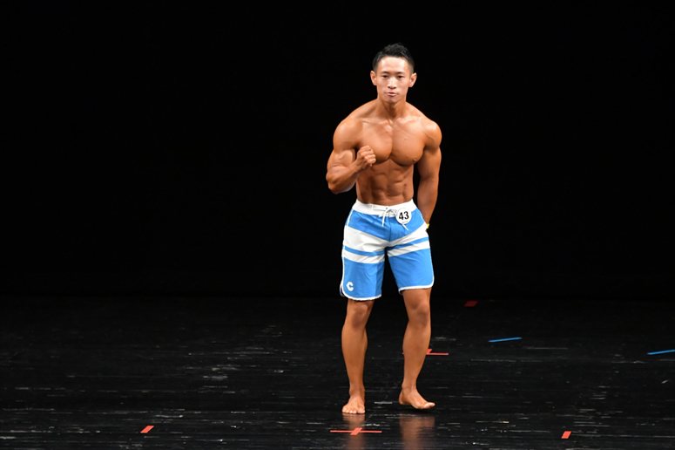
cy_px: 225
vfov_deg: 4.6
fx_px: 5622
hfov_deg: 6.9
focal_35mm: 300
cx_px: 338
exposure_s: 1/400
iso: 3200
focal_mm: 200
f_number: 5.6
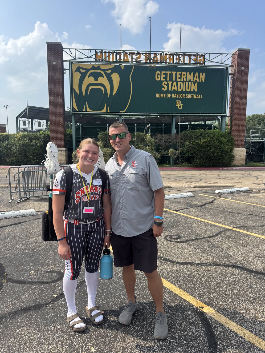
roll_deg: +0.1
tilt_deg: -7.2
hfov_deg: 56.8
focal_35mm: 24
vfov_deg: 71.6
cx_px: 132
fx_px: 245
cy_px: 176
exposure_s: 1/3802
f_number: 1.78
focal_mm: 6.76
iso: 80
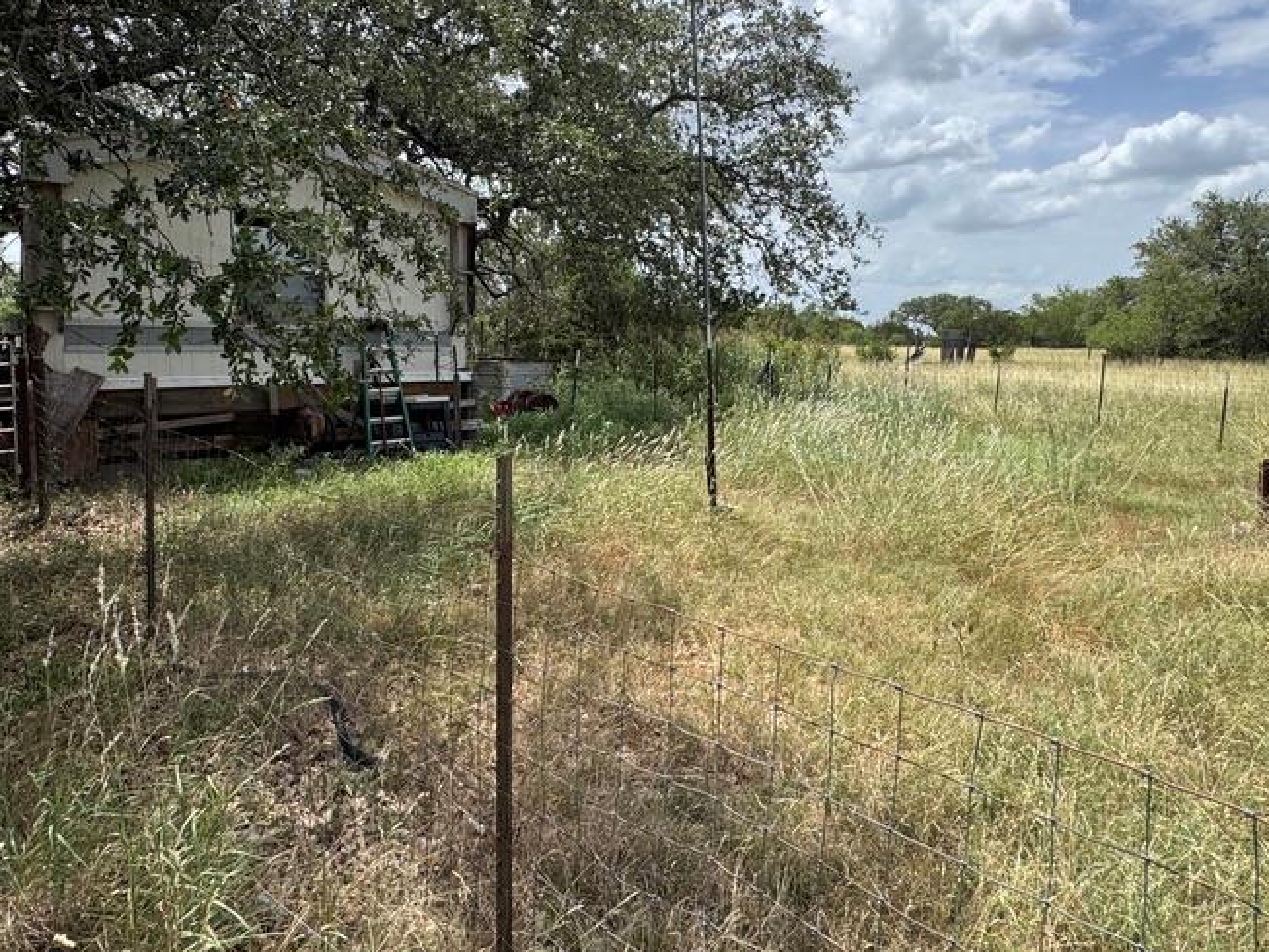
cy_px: 356
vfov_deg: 60.3
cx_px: 615
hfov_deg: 76.4
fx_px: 807
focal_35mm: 22
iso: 50
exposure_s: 1/1976
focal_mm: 2.22
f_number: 2.2
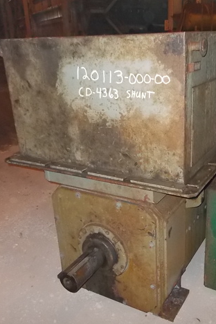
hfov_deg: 35.5
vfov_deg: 51.9
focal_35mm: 37
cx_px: 146
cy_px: 161
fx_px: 333
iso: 500
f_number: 3.2
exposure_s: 1/25
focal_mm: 4.6
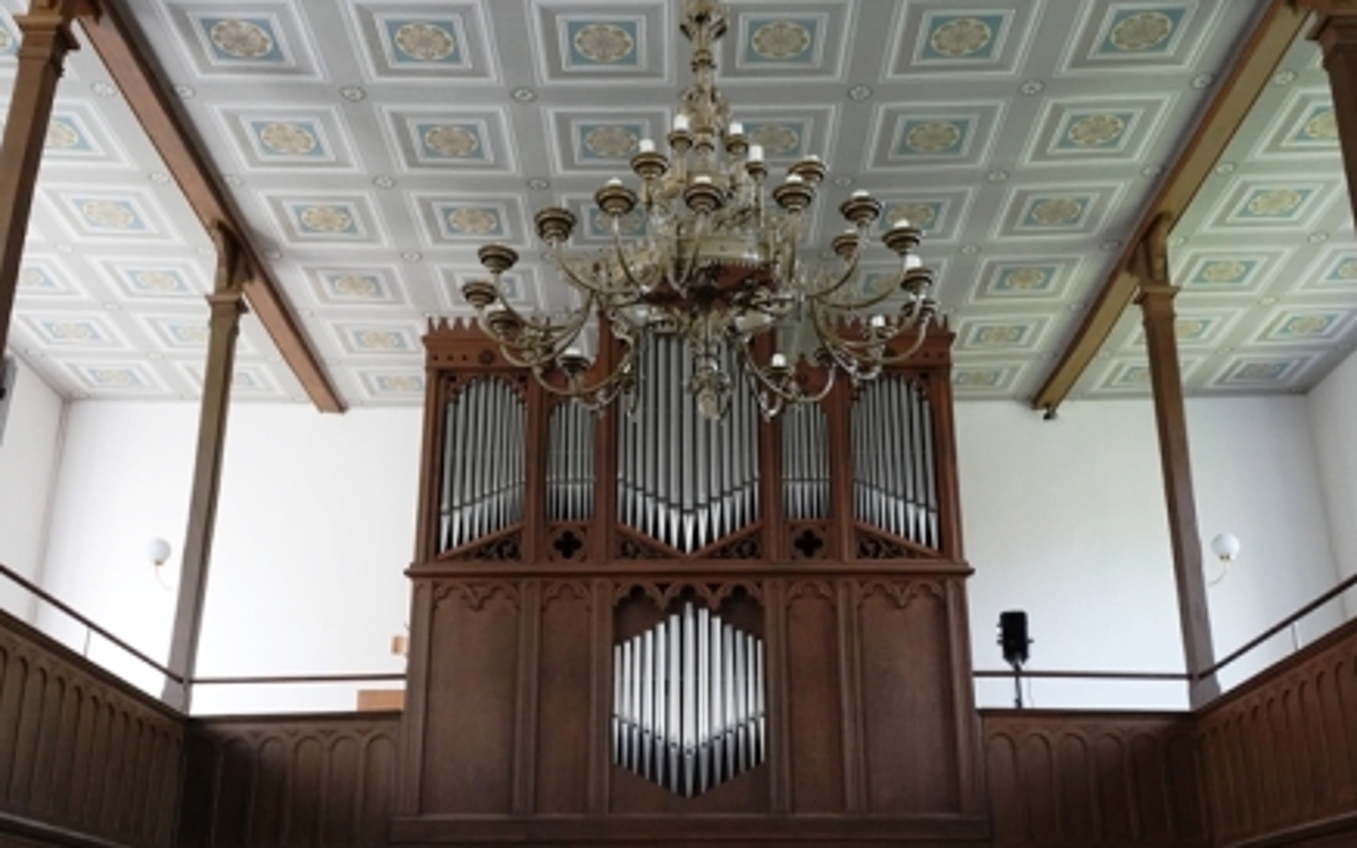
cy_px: 432
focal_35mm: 37
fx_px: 1368
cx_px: 675
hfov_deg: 52.8
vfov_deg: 34.4
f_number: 8
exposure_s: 1/40
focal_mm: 13.31
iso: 1250
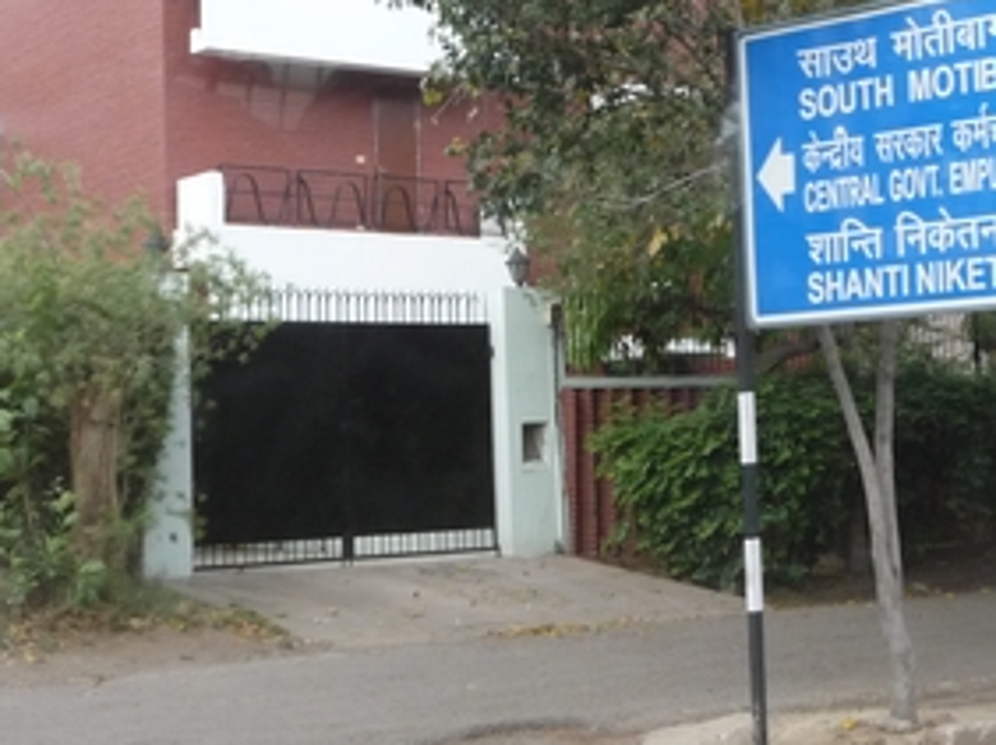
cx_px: 692
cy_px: 268
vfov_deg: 20.6
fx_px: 2041
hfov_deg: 27.2
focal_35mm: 71
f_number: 3.4
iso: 200
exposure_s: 1/200
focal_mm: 5
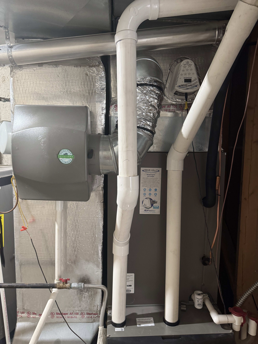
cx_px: 129
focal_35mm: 24
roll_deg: -0.5
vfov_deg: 71.6
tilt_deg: -6.3
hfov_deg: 56.8
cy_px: 172
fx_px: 239
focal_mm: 6.76
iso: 640
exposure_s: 1/60
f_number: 1.78
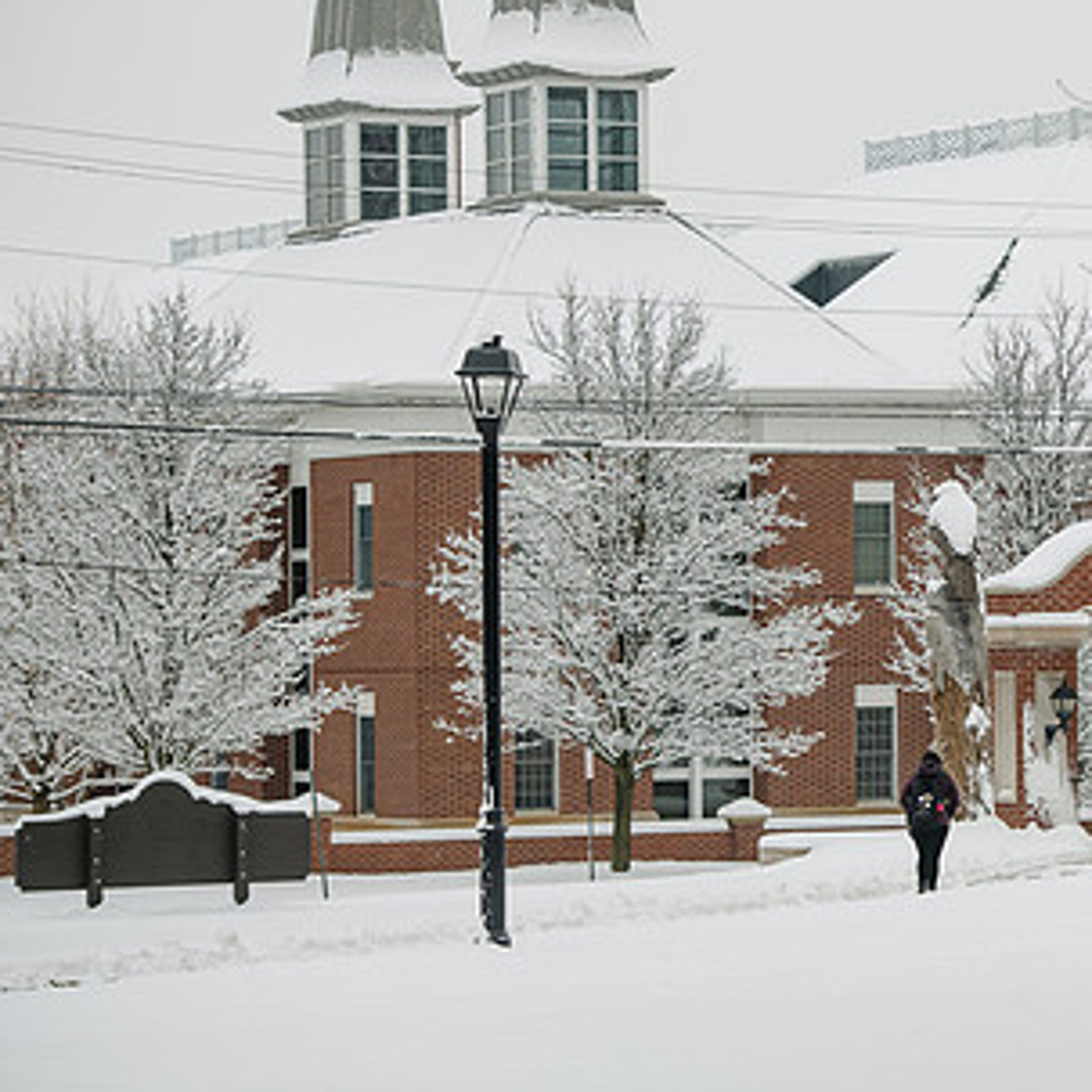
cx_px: 1024
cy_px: 488
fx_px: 6103
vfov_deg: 10.2
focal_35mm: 171
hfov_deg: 10.2
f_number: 4
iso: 320
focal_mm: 105
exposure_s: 1/500
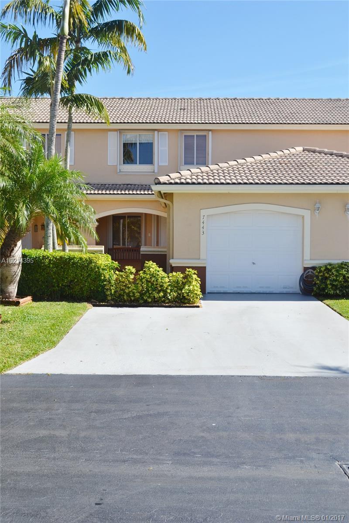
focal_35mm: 42
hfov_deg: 31.9
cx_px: 174
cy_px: 262
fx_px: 611
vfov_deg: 46.4
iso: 100
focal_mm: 28
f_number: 8
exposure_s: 1/250
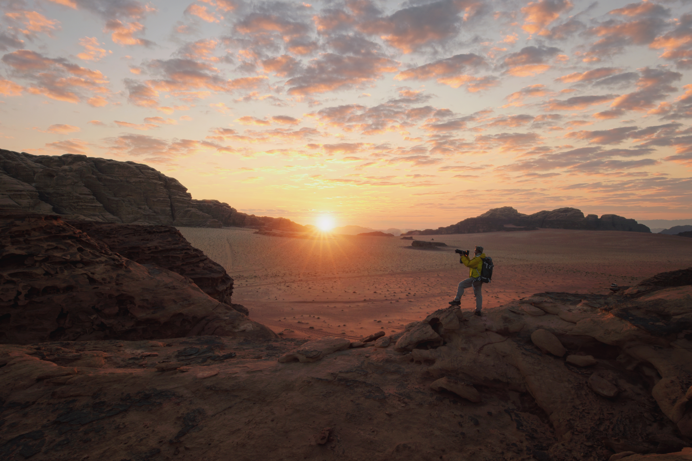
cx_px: 346
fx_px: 269
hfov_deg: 104.3
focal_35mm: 14
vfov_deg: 81.2
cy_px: 230
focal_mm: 14
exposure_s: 1/15
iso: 200
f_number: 22
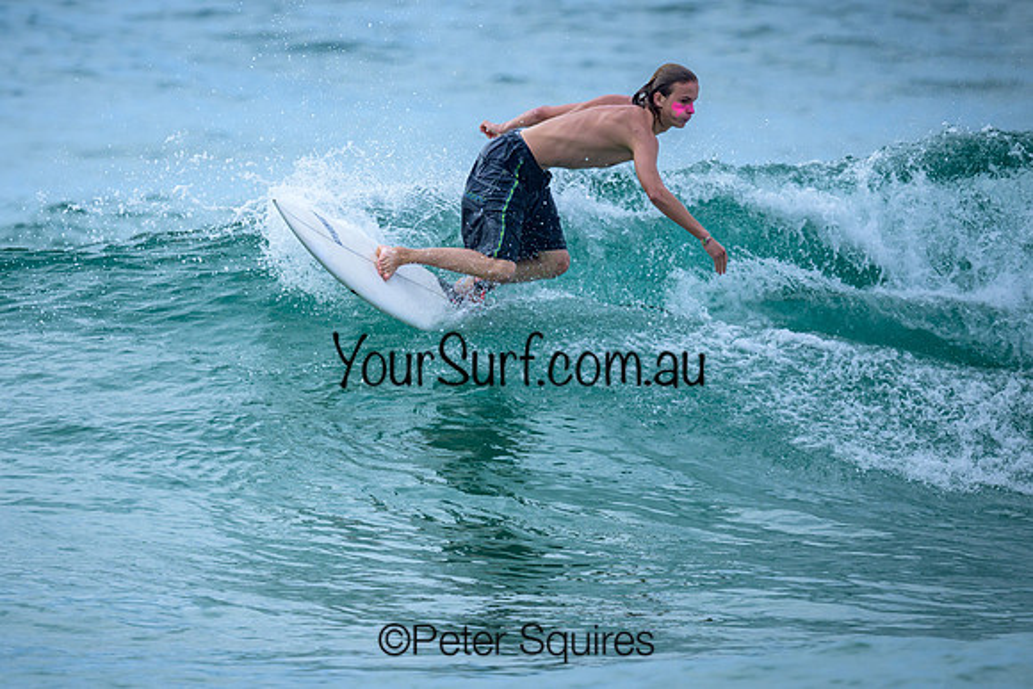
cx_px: 432
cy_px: 331
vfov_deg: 1.4
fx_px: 28350
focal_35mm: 988
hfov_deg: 2.1
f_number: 6.3
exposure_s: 1/3200
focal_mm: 800
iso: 640
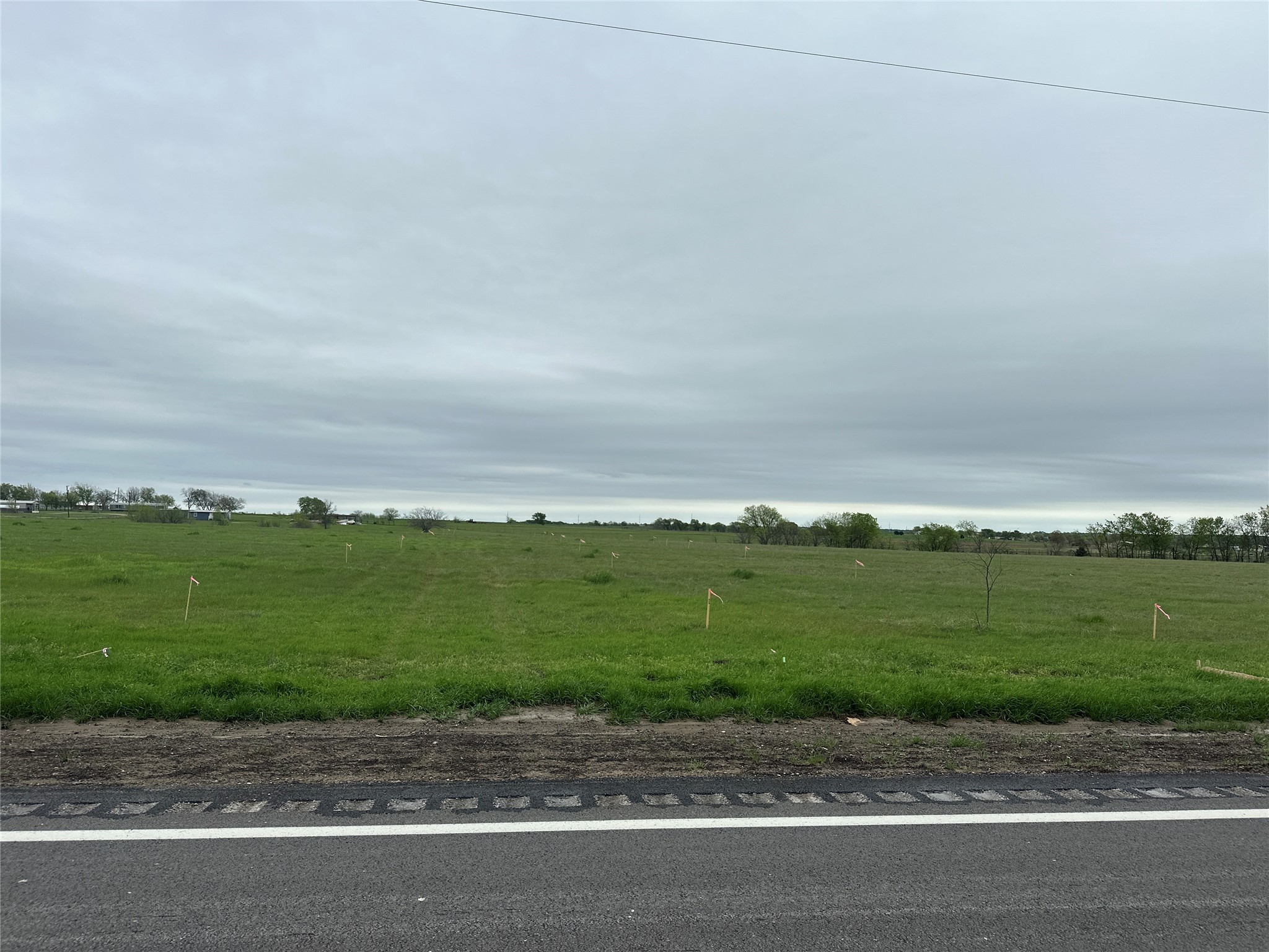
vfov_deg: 56.8
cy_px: 476
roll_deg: -1.3
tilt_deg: +2.7
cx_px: 634
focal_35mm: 24
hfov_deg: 71.6
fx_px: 880
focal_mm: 6.86
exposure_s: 1/4016
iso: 80
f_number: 1.78
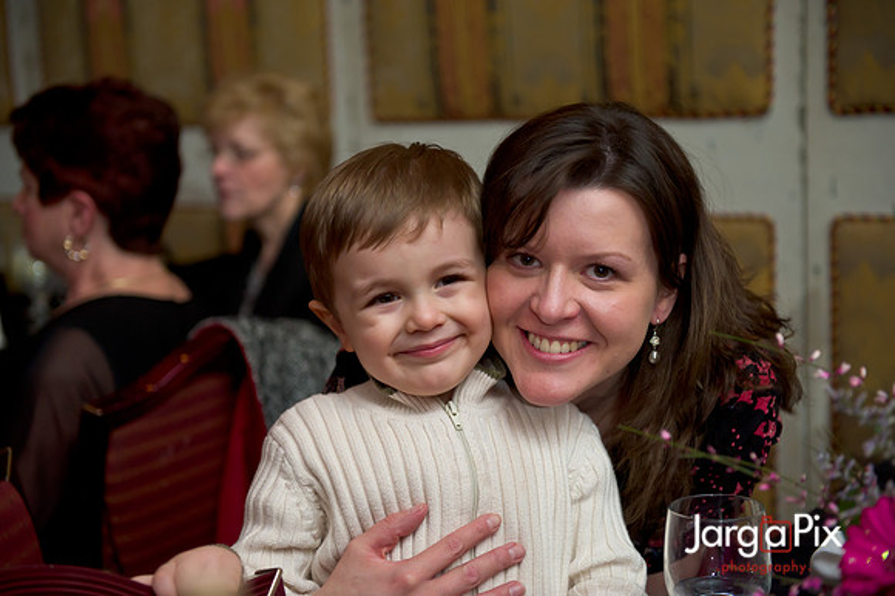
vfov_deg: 21.9
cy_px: 298
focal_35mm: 62
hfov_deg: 32.4
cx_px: 448
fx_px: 1540
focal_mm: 62
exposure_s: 1/125
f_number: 3.2
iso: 1600
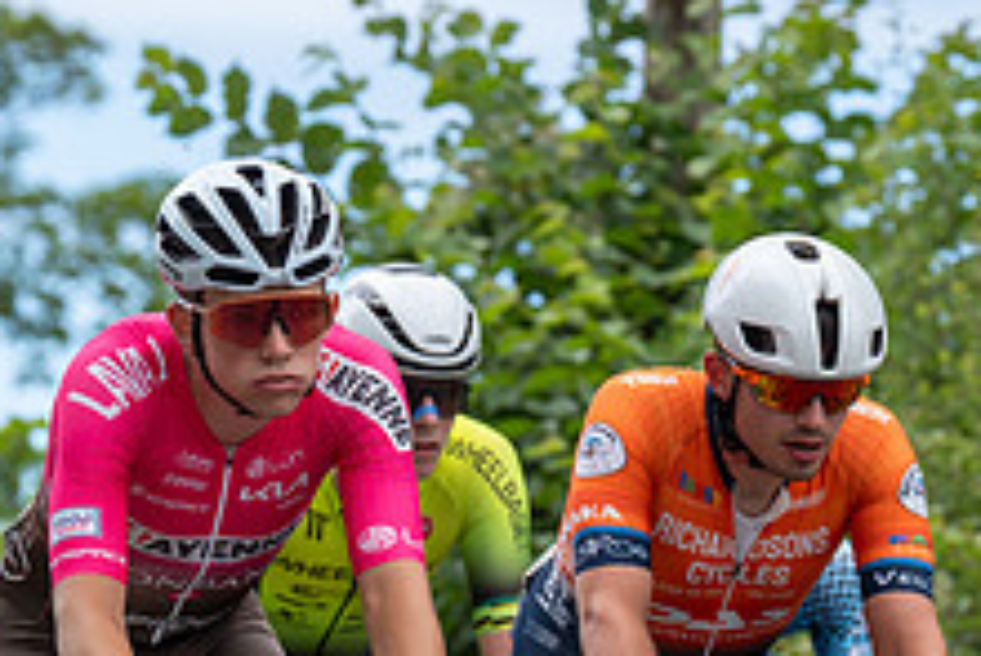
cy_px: 505
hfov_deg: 5.4
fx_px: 10416
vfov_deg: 3.6
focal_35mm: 382
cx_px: 45
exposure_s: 1/1250
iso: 200
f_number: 4
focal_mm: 111
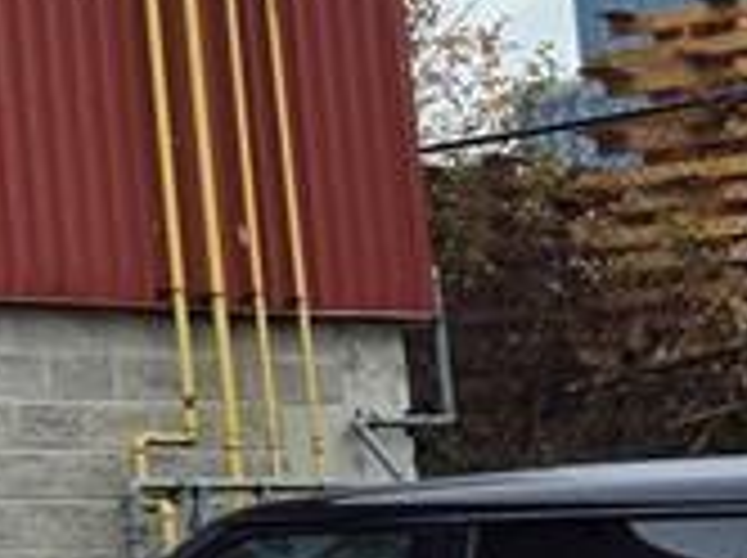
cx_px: -1044
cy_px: 184
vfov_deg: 10.4
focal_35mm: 142
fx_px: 3060
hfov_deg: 11.5
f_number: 1.7
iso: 80
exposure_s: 1/1307
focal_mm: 6.3
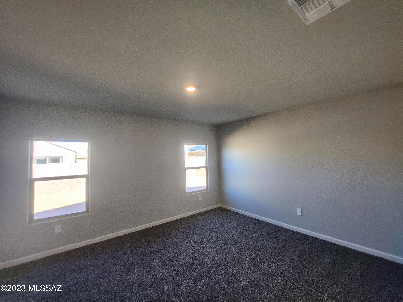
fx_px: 151
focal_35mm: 13
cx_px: 202
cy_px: 151
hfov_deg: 106.2
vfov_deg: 89.9
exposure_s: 1/60
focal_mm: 1.7
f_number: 2.2
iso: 100
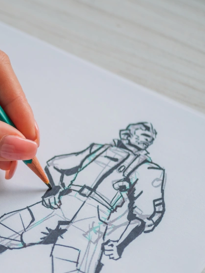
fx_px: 1824
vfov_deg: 8.6
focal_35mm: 231
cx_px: -58
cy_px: 158
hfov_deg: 6.4
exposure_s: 1/200
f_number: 3.5
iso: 125
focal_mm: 105
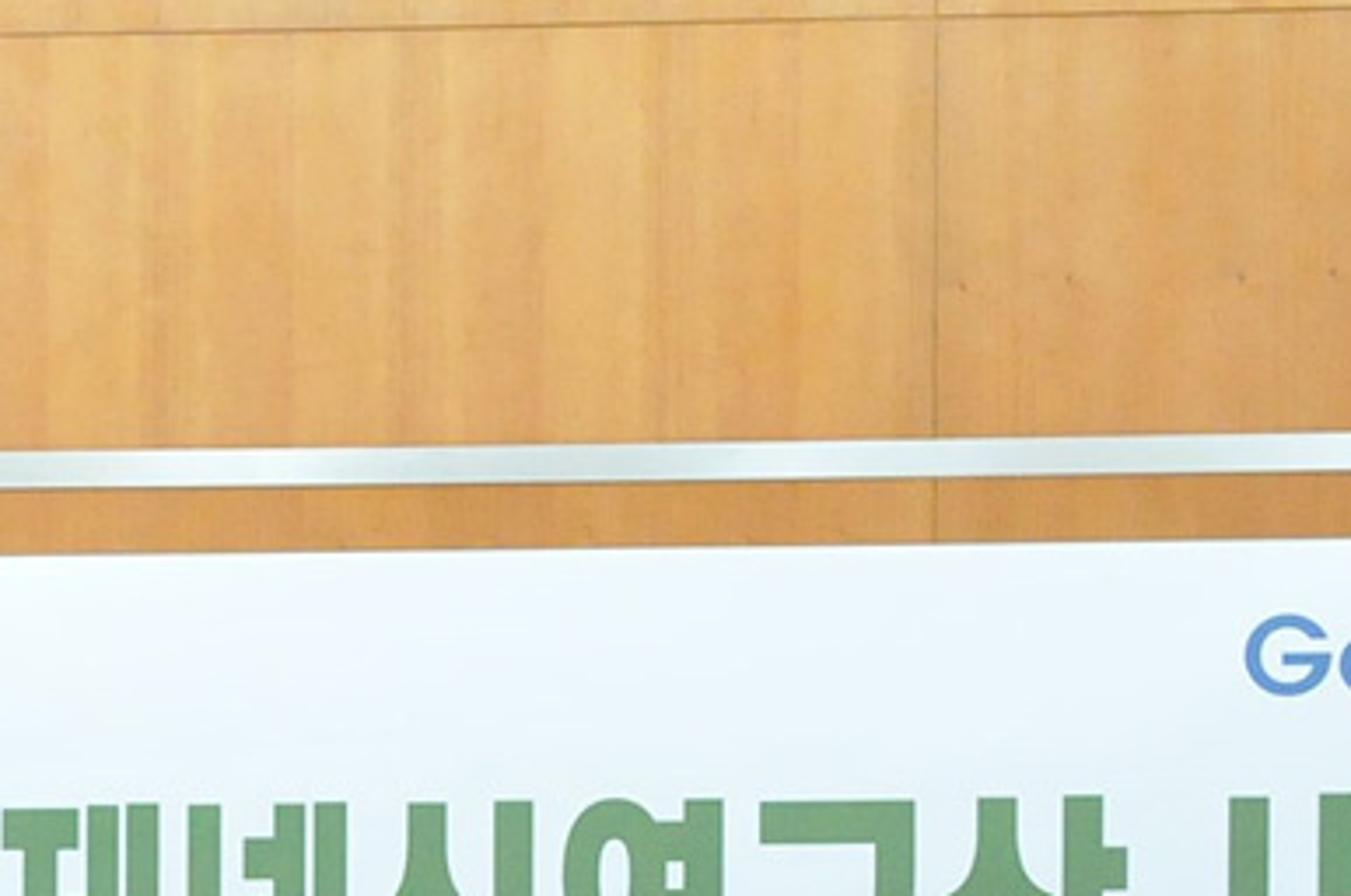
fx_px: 6556
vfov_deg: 7.6
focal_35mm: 175
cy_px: 1488
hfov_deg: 11.5
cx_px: -399
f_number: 4
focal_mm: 30
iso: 3200
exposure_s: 1/60
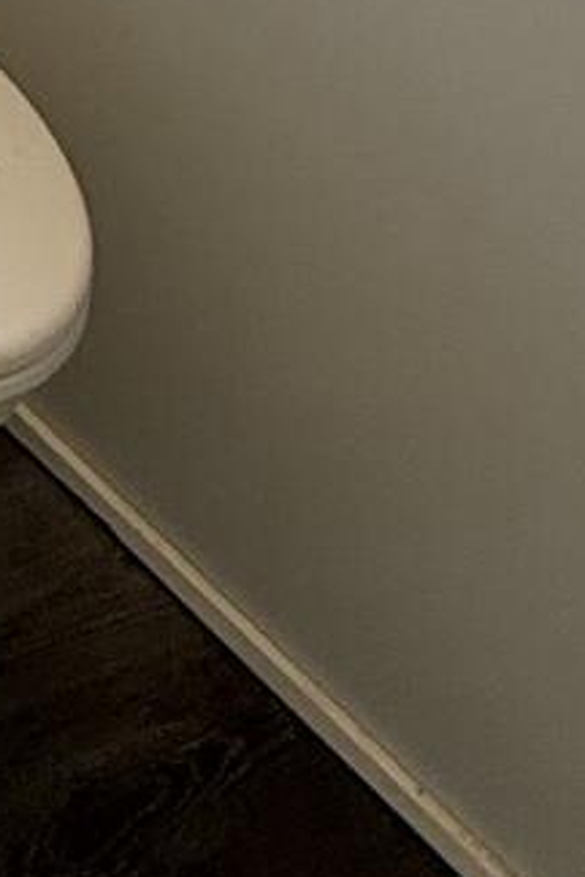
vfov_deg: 15.4
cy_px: -1099
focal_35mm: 90
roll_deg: -1.5
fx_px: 2194
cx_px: -1124
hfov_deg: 10.8
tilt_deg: -9.5
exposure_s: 1/120
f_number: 2.2
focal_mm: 2.22
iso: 125
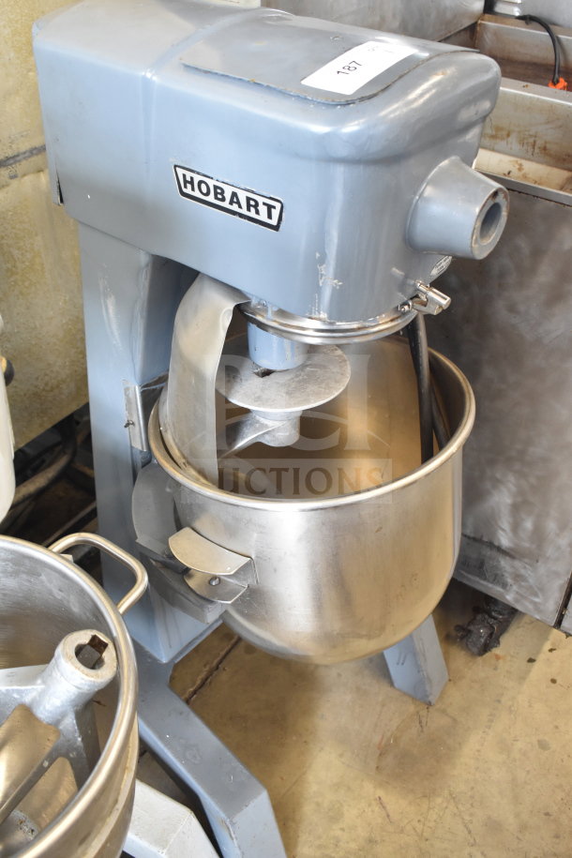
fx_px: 858
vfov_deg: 53.1
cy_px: 429
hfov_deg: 36.9
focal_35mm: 36
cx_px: 286
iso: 1250
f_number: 3.8
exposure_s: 1/40
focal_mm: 24
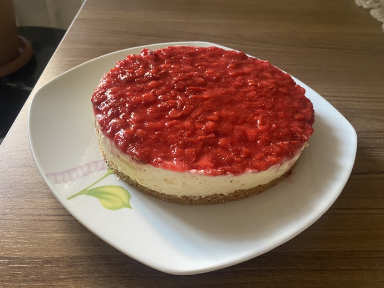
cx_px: 192
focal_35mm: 26
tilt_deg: -44.0
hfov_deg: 67.3
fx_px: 289
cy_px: 144
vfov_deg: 53.1
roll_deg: -4.3
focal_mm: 4.25
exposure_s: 1/55
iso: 500
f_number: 1.8
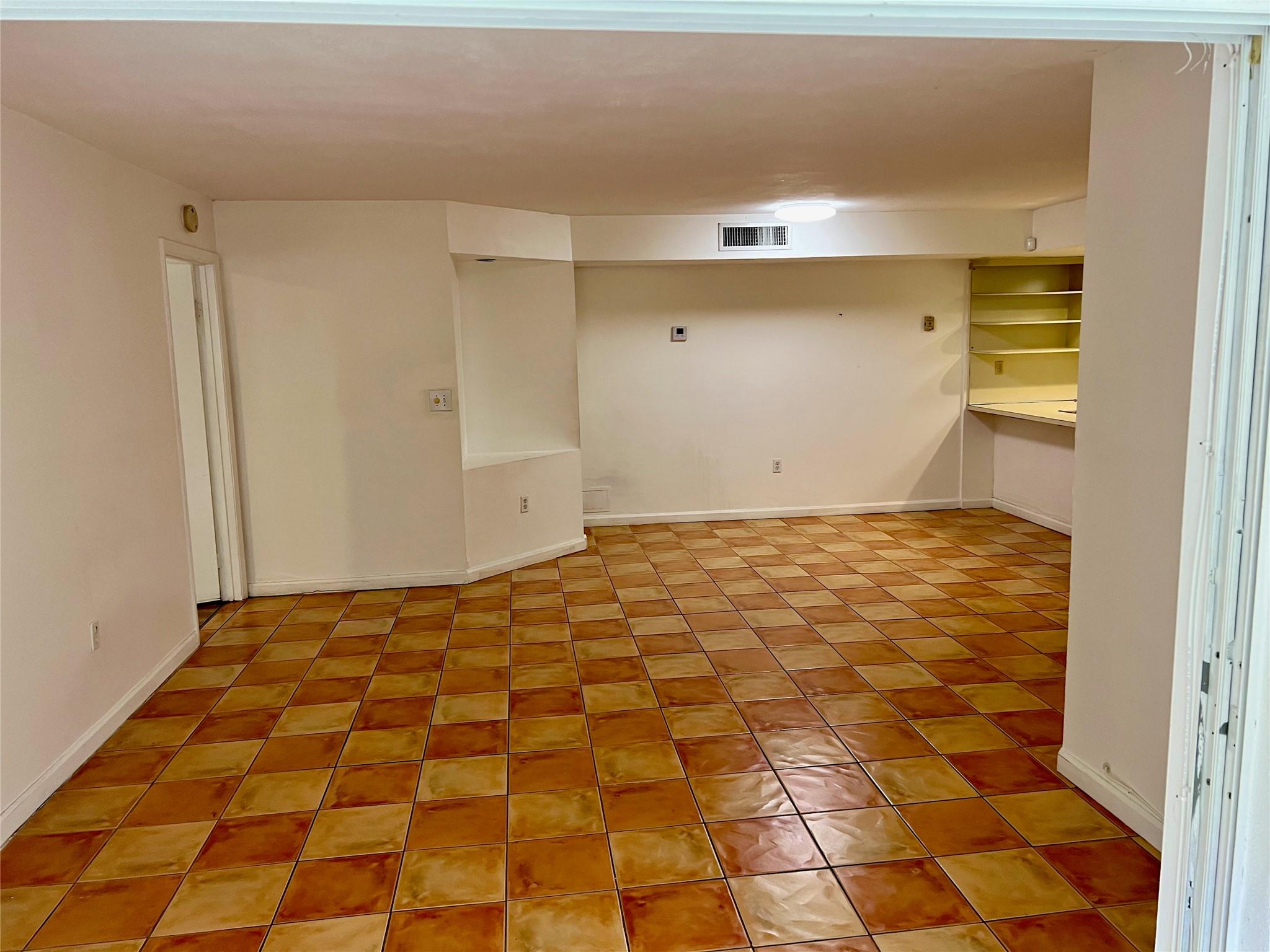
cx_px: 635
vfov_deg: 53.1
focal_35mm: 26
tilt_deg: -7.1
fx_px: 954
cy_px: 476
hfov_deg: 67.3
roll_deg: +1.5
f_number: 1.5
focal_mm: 5.7
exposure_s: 1/60
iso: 80
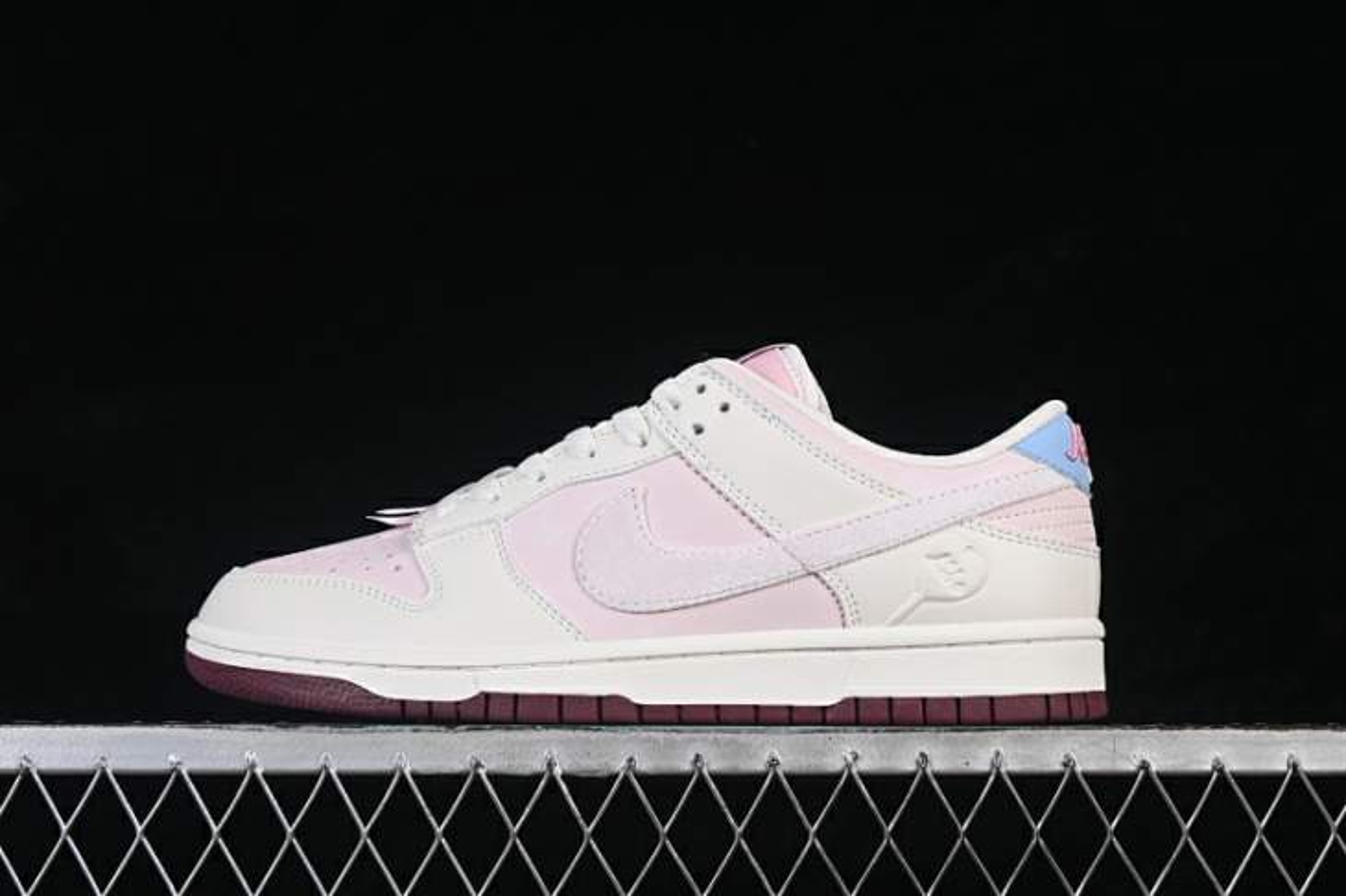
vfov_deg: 18.2
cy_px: 448
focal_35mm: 75
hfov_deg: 27.0
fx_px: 2803
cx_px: 673
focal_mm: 50
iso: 160
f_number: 8
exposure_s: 1/80
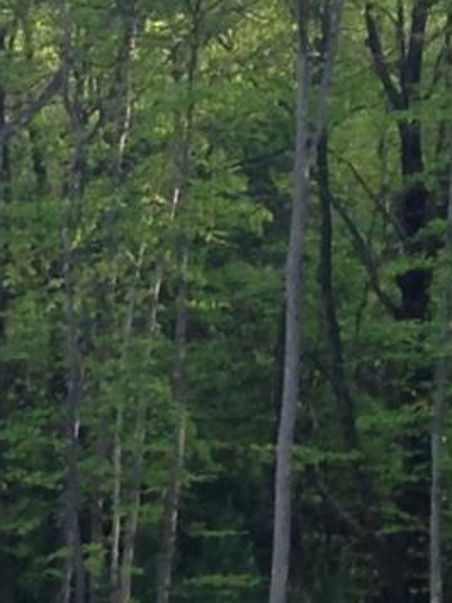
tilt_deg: -2.8
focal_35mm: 279
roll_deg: -1.0
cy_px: 900
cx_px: -906
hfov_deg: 5.1
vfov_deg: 7.0
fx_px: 4860
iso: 50
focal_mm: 4.12
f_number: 2.4
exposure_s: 1/242
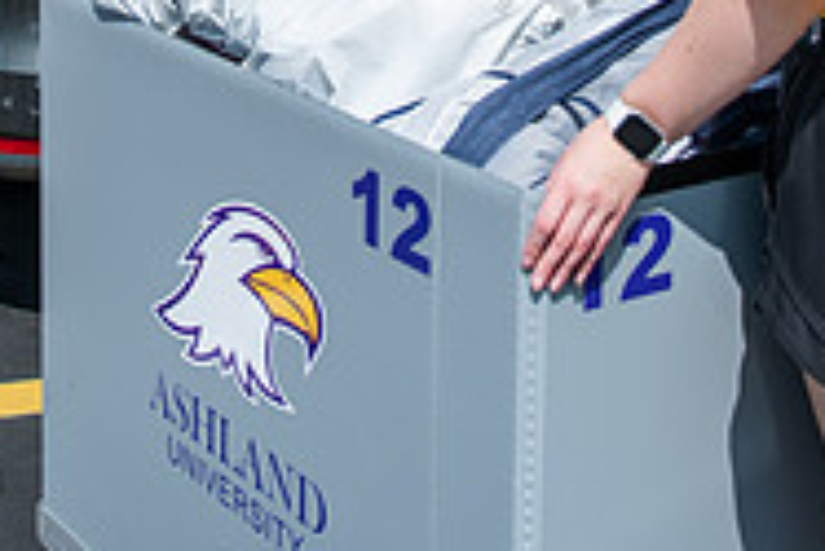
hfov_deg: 23.2
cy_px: -284
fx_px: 1995
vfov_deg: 14.6
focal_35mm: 87
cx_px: 260
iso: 80
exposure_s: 1/800
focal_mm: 28
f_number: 3.5
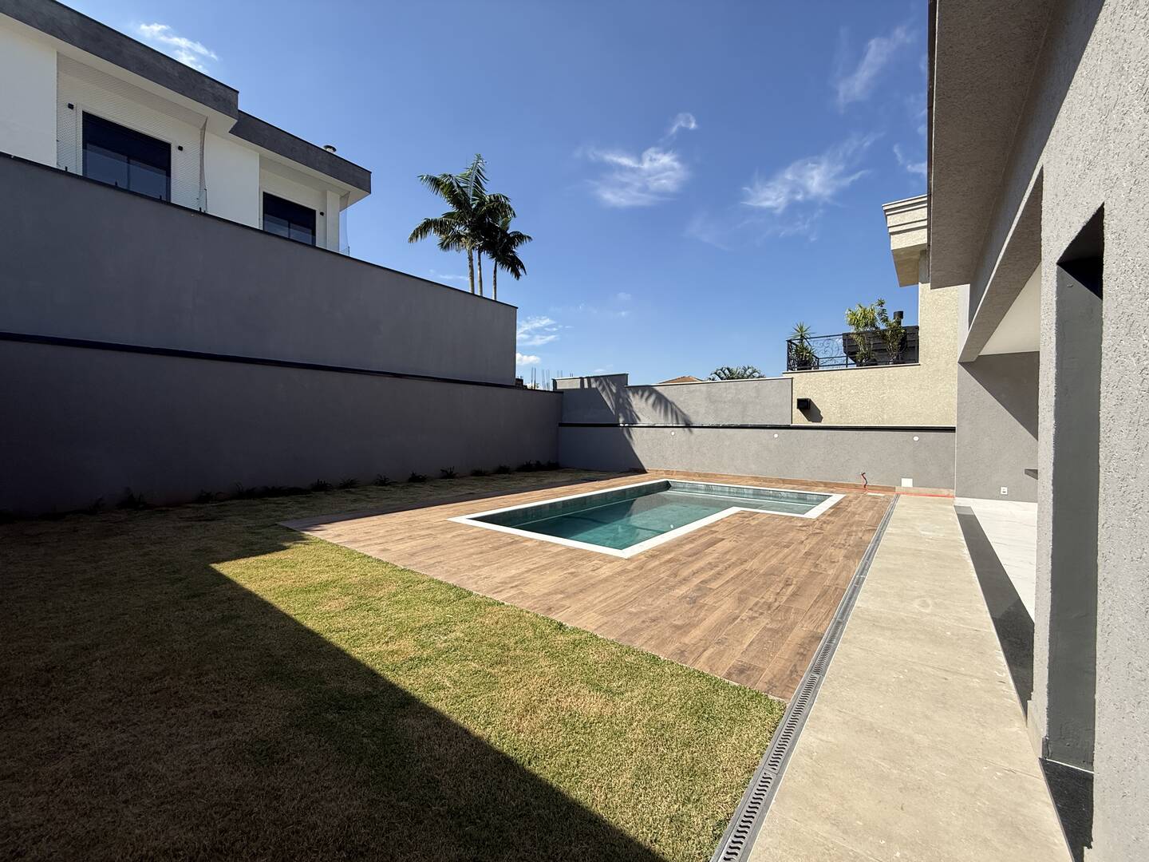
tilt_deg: +0.1
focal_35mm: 14
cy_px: 431
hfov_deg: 102.1
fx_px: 465
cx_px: 574
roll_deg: -0.3
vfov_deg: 85.7
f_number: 2.2
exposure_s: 1/1745
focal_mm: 2.22
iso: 50
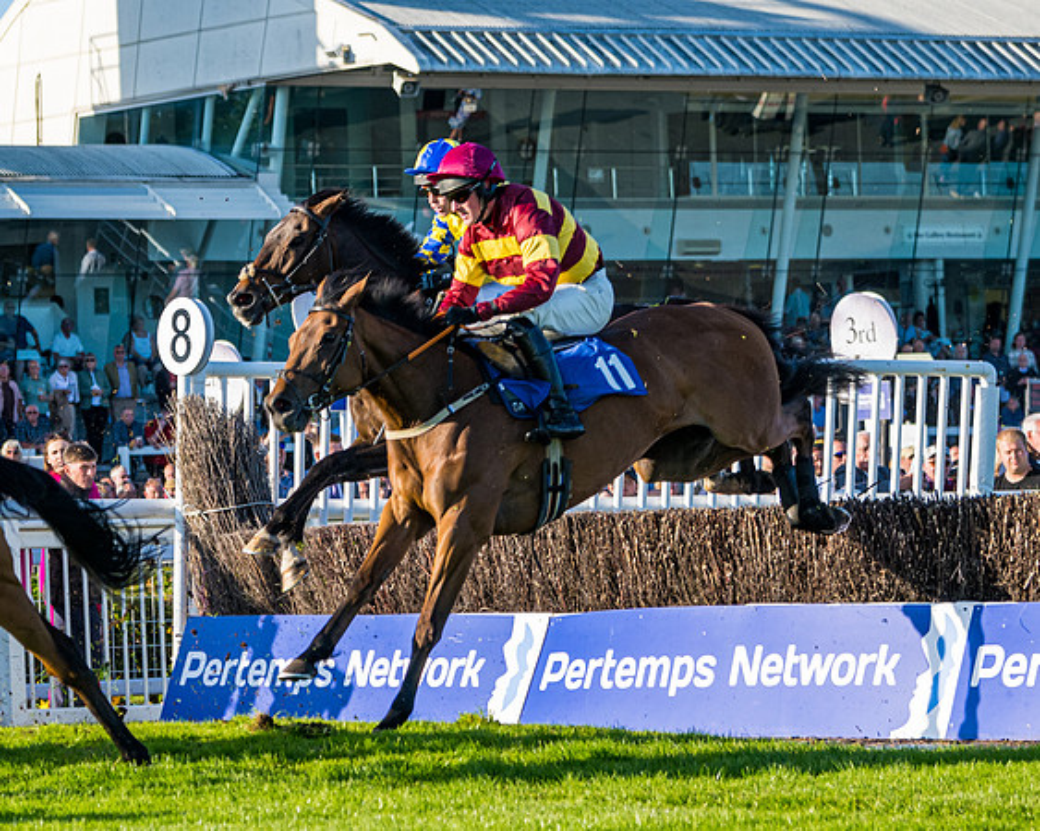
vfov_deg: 8.4
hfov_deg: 10.5
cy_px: 500
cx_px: 423
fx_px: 5679
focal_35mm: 185
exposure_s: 1/1250
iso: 200
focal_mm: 86
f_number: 4
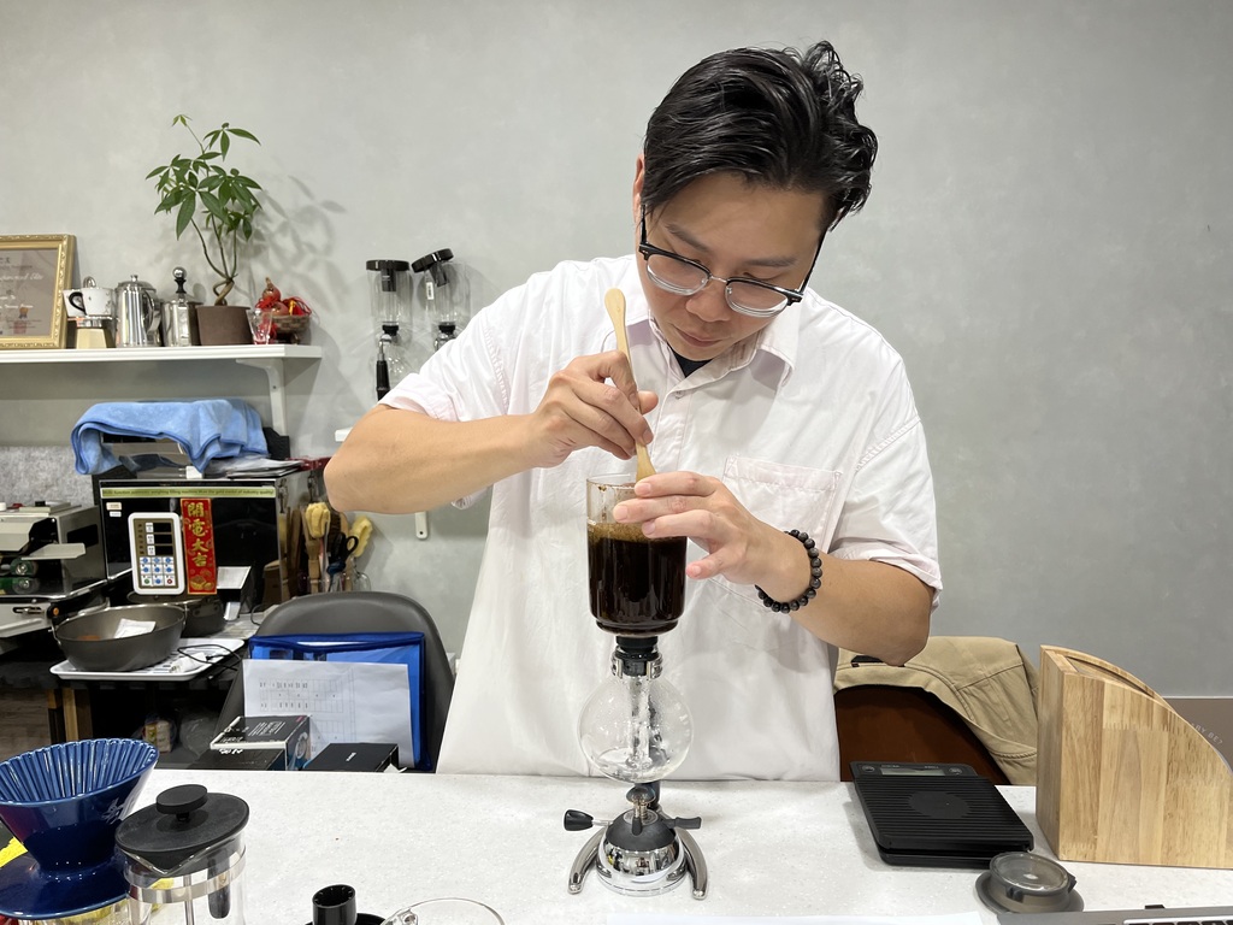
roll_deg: +1.0
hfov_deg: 67.3
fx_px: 926
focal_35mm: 26
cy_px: 462
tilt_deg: -6.3
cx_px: 616
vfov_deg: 53.1
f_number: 1.6
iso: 80
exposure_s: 1/60
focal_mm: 5.1
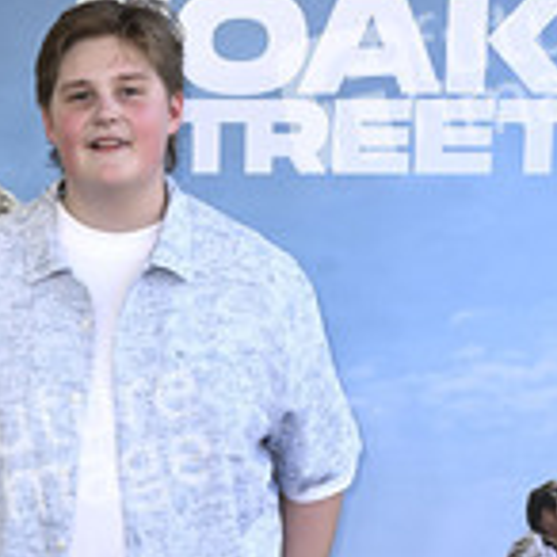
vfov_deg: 16.0
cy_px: 652
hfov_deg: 16.5
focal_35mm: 105
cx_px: 126
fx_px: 1911
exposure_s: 1/250
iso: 640
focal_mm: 45
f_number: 6.3
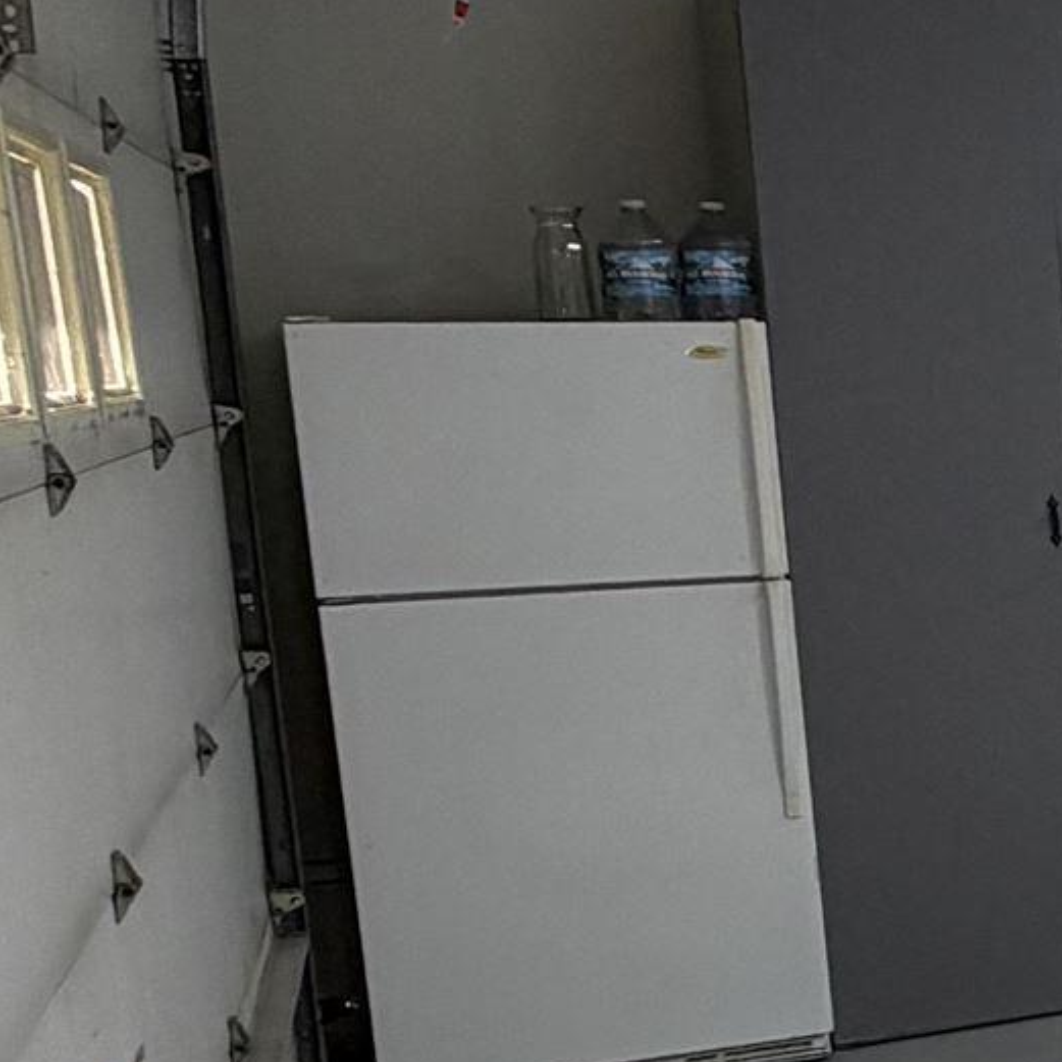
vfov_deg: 23.5
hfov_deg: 16.9
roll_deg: +1.1
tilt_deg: -9.7
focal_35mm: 73
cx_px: 2181
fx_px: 2534
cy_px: 732
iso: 125
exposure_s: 1/120
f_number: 2.2
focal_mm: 2.22
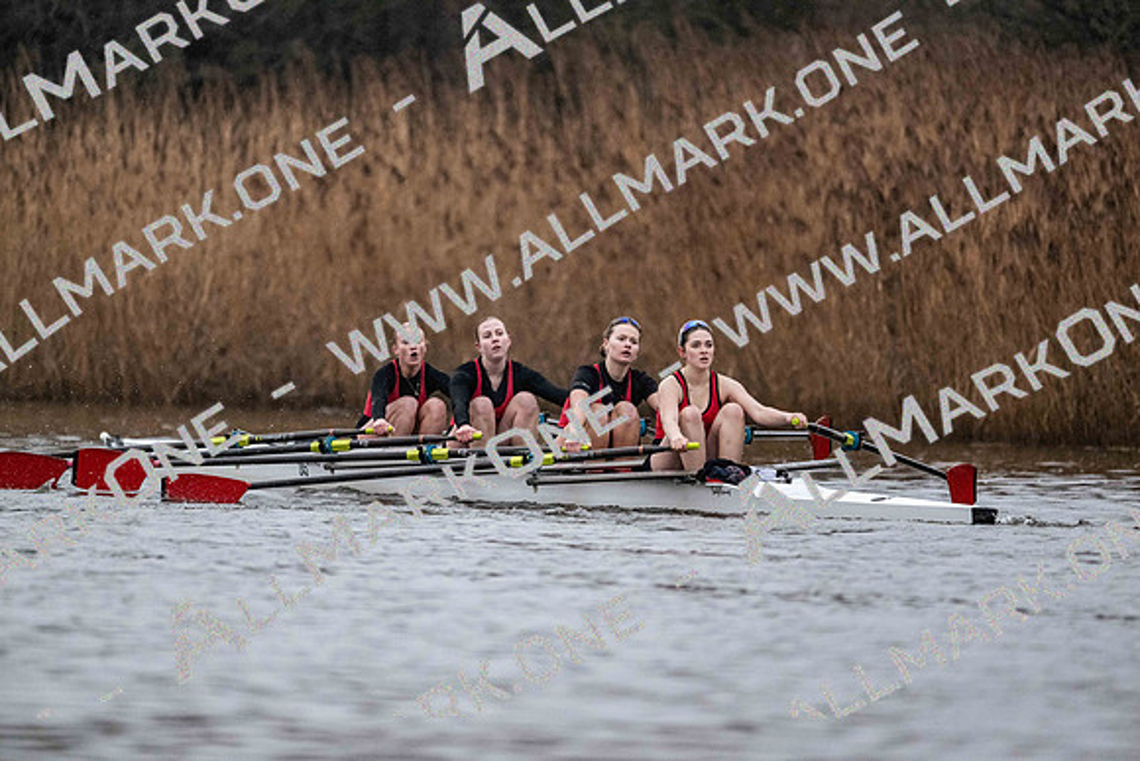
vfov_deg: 3.4
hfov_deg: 5.2
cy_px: 380
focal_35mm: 400
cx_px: 570
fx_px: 12669
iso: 5000
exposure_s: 1/1600
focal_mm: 400
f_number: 4.5
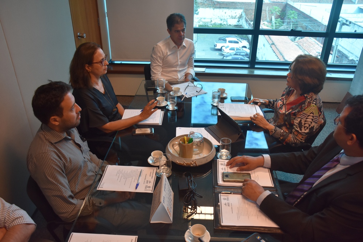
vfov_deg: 43.6
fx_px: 303
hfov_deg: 61.9
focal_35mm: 30
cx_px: 182
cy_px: 121
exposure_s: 1/125
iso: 800
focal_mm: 20
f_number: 5.6
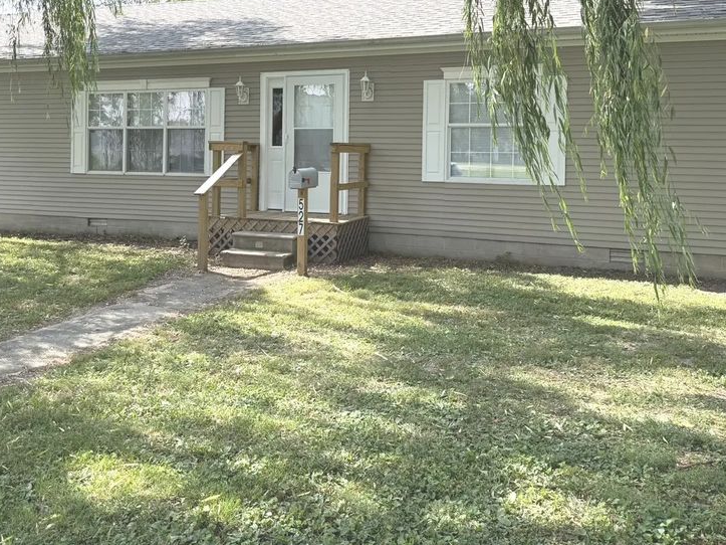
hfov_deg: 53.7
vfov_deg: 41.0
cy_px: 161
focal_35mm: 34
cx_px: 300
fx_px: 713
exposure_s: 1/1553
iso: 100
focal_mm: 6.76
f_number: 1.78
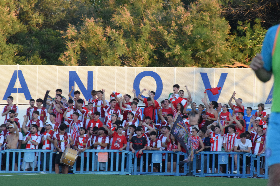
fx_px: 2333
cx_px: 140
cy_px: 93
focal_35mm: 300
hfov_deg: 6.9
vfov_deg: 4.6
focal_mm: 200
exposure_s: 1/250
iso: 1600
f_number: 10
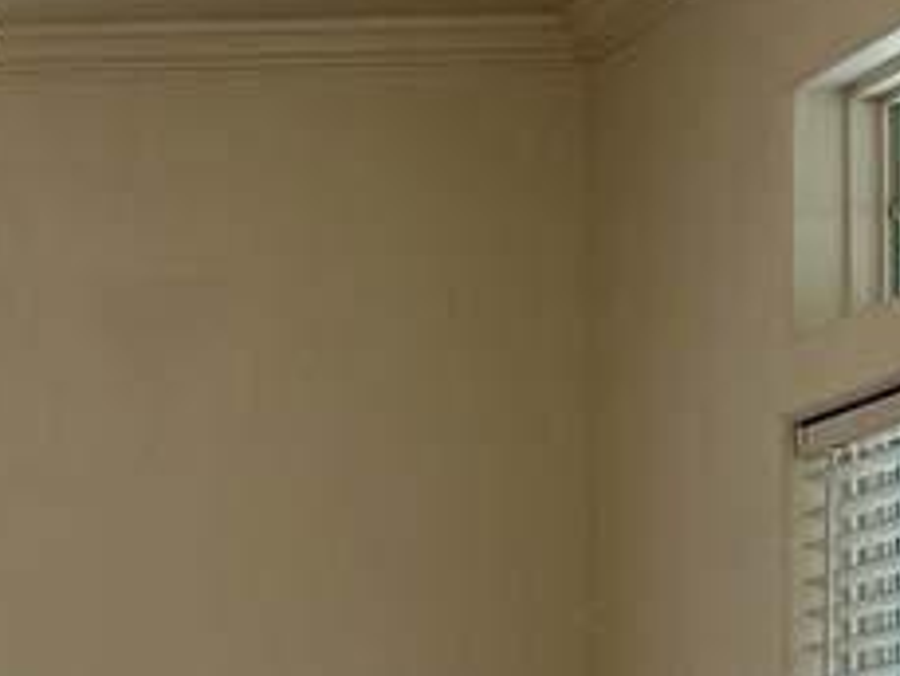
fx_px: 3486
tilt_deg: -0.4
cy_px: 916
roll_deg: -0.6
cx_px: -841
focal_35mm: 134
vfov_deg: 10.8
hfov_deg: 13.0
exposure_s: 1/60
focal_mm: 6.86
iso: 125
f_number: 1.78
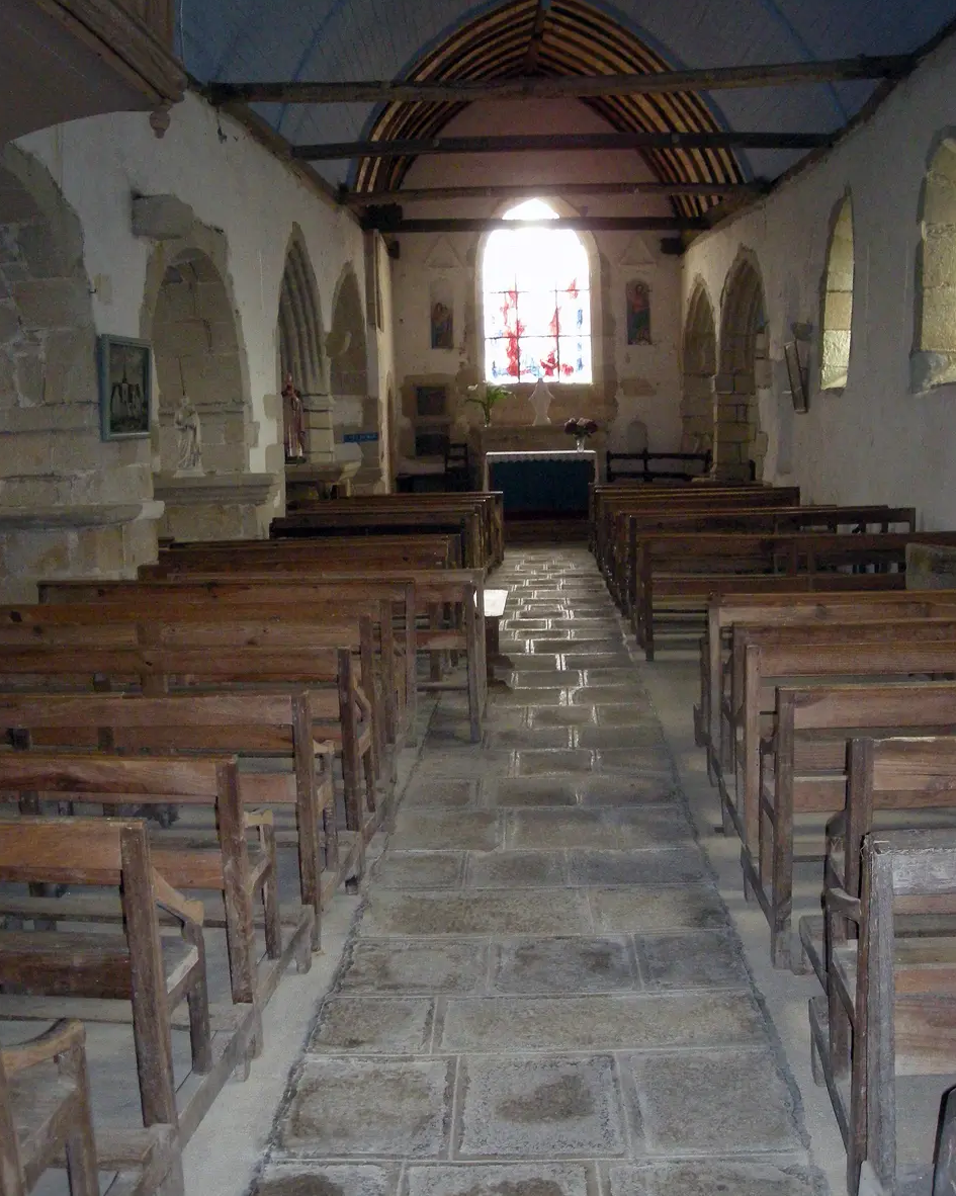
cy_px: 552
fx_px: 1309
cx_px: 483
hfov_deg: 40.1
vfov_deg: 49.1
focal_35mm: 37
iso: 433
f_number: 2.8
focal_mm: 5.7
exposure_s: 1/30
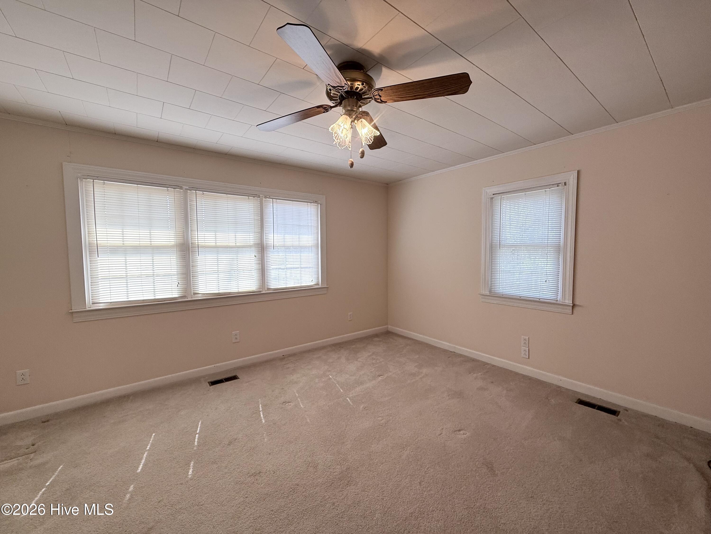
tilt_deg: -3.1
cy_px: 267
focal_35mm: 14
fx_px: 288
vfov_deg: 85.7
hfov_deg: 102.1
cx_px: 356
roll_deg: +0.1
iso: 64
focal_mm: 2.22
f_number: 2.2
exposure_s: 1/135
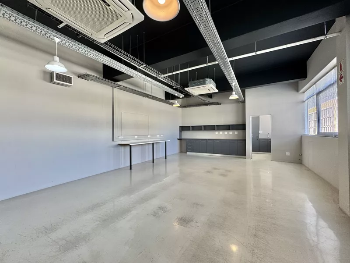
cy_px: 132
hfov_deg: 102.1
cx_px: 175
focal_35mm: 14
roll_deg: +0.5
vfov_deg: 85.7
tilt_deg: -0.9
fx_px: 142
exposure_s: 1/100
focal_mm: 2.22
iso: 100
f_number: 2.2
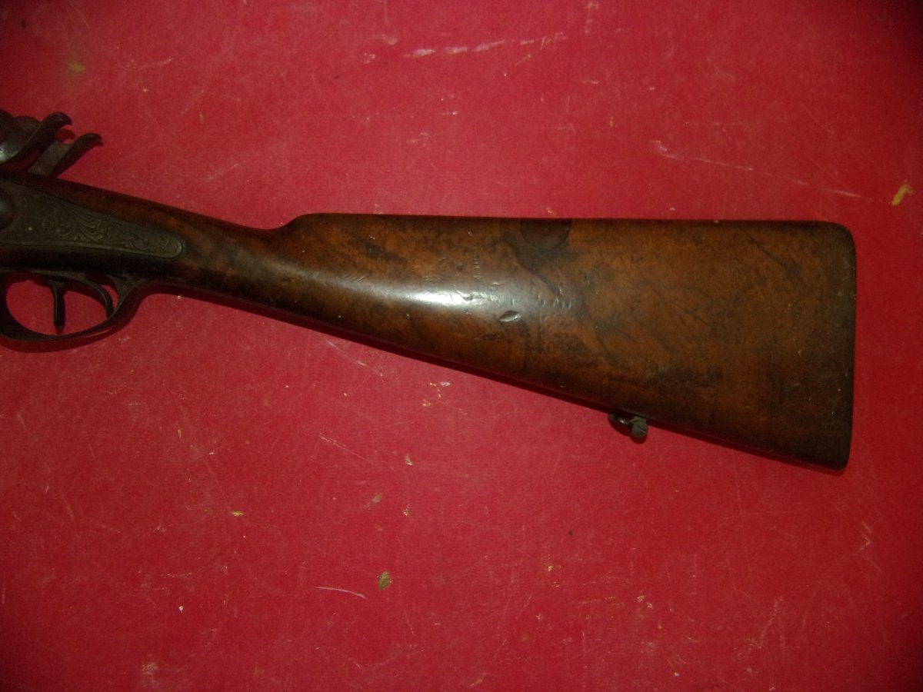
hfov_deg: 69.4
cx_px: 462
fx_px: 667
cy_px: 346
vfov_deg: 54.9
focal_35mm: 25
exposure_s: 1/34
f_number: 3.5
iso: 200
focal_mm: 4.5
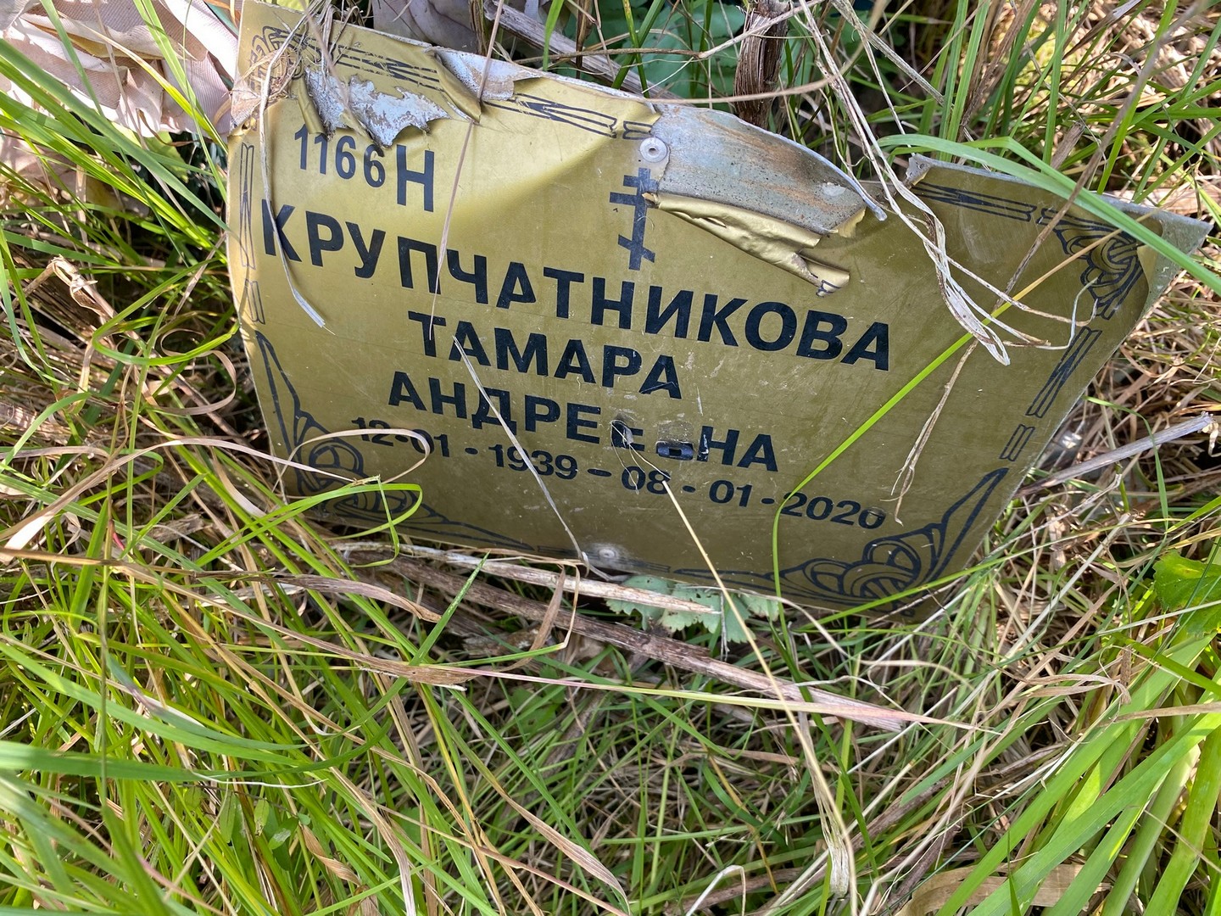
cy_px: 458
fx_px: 917
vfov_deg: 53.1
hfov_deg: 67.3
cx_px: 610
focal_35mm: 26
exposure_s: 1/121
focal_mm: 4.25
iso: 40
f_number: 1.8
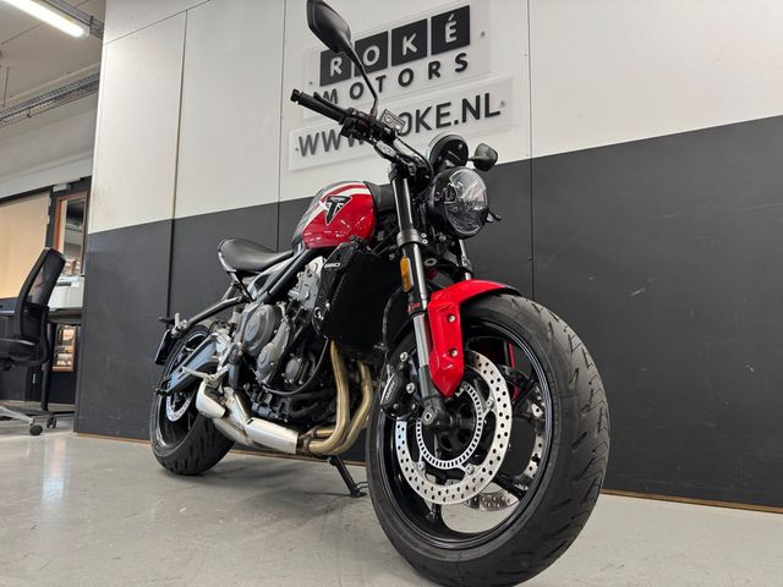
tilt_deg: +7.8
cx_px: 392
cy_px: 294
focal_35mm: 24
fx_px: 543
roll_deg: -1.2
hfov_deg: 71.6
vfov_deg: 56.8
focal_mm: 6.76
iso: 200
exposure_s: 1/100
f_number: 1.78
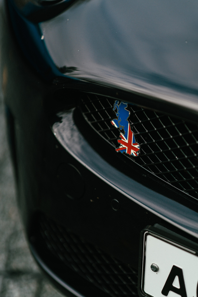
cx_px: 99
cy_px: 148
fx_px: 1113
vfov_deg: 15.2
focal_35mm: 135
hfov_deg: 10.2
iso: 125
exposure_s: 1/2500
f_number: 1.8
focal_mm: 135
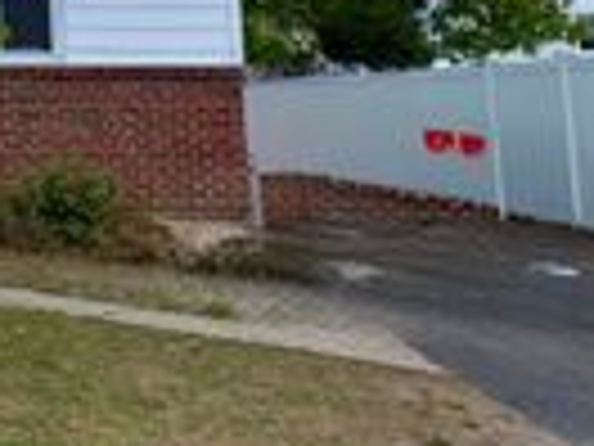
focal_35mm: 91
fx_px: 1562
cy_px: -160
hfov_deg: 18.2
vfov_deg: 15.3
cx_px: -392
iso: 80
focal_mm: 6.76
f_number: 1.78
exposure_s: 1/1770
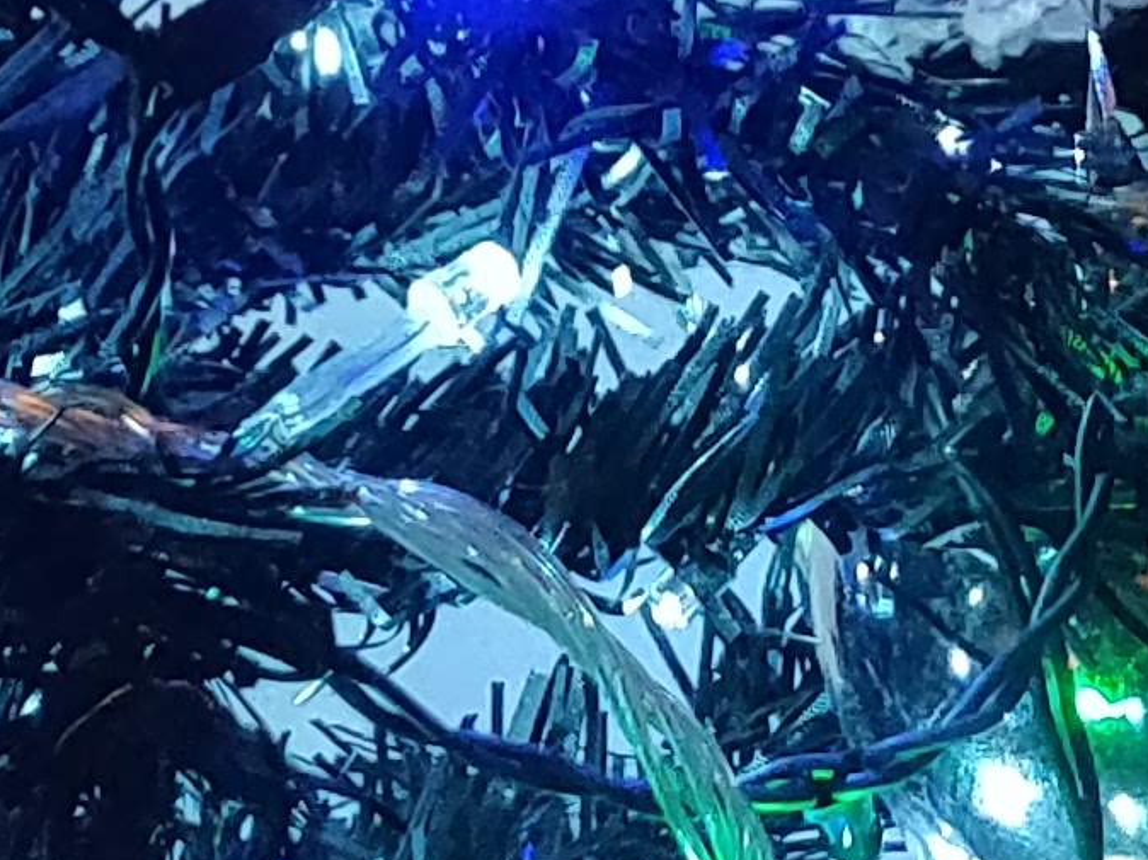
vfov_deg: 7.7
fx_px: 5669
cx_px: -249
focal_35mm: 171
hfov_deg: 11.3
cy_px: -1597
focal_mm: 4.25
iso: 1600
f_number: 1.7
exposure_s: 1/25
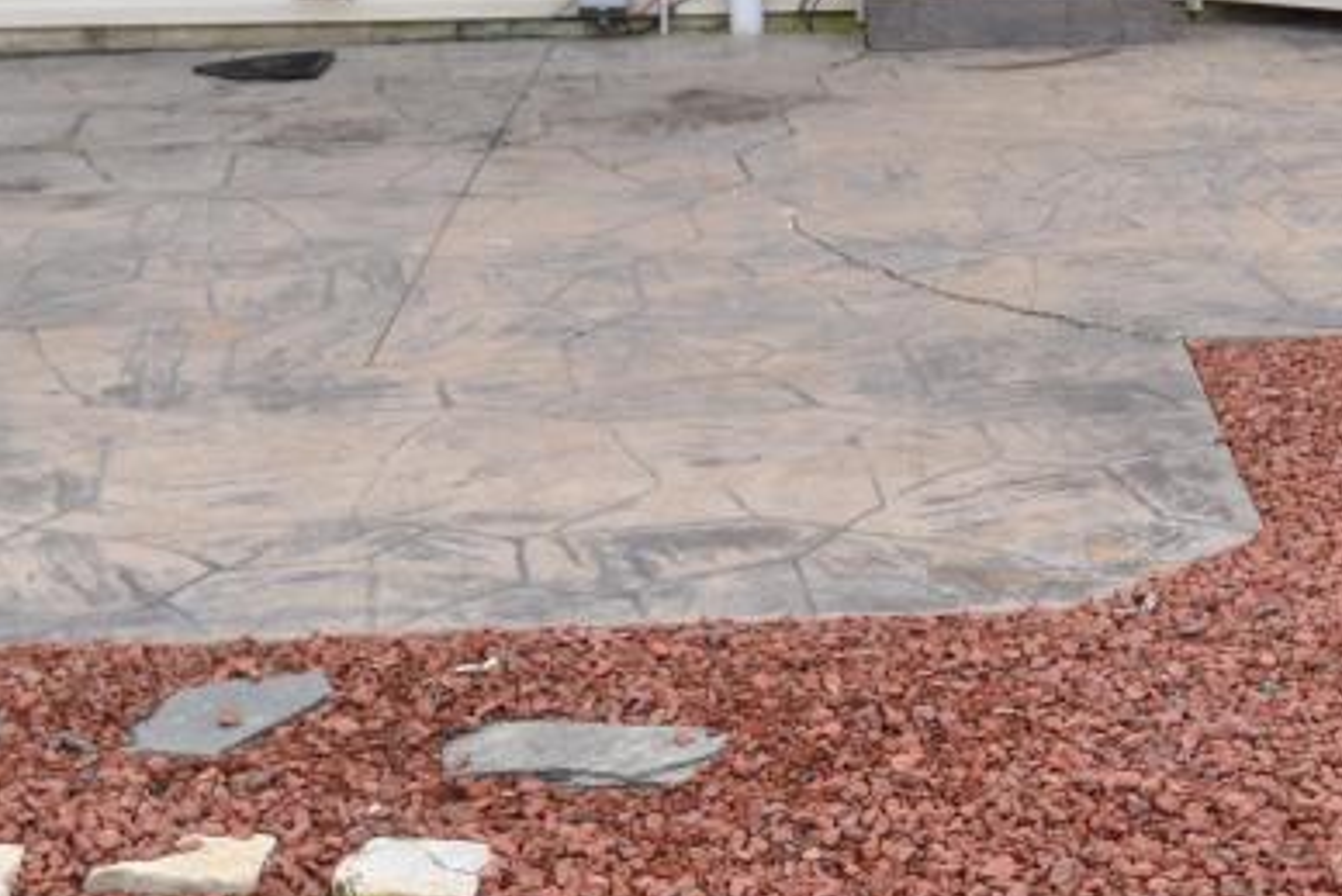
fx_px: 3654
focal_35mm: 98
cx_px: 927
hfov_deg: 20.7
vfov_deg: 14.0
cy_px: 394
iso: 200
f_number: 6.3
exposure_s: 1/200
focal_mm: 22
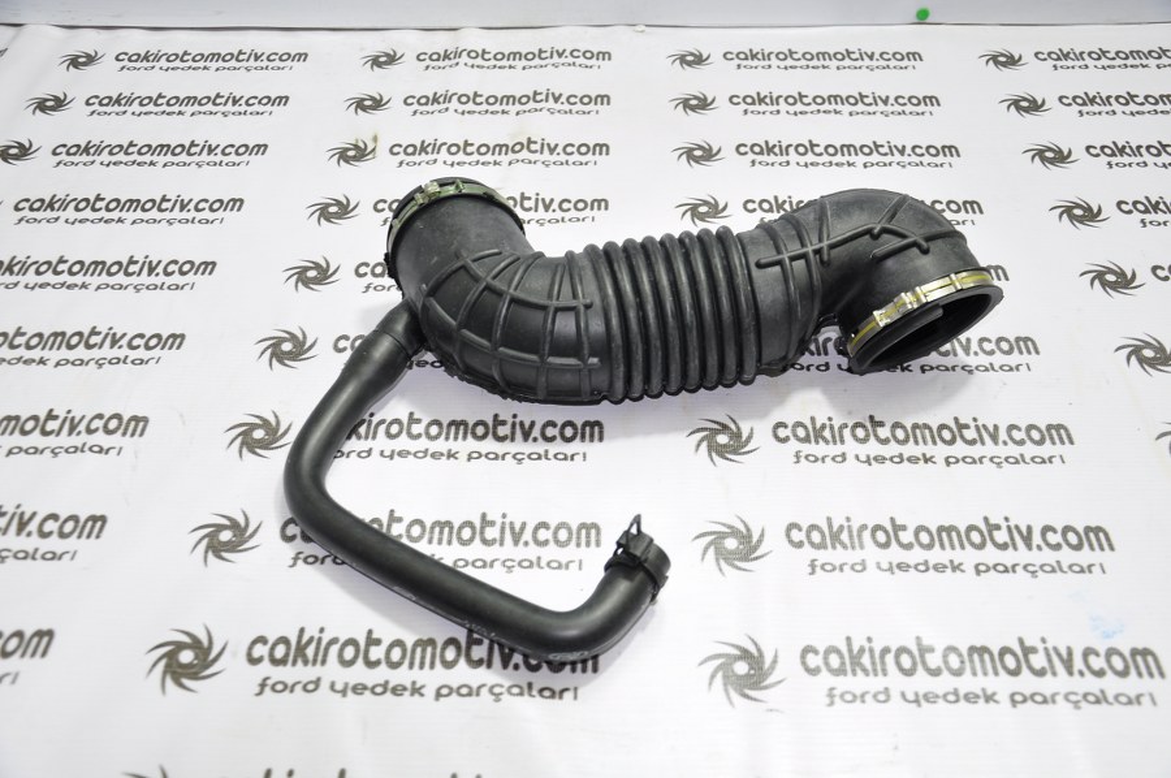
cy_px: 389
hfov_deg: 53.2
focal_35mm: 36
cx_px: 586
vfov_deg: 36.8
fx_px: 1170
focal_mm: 24
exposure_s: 1/15
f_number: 4
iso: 200
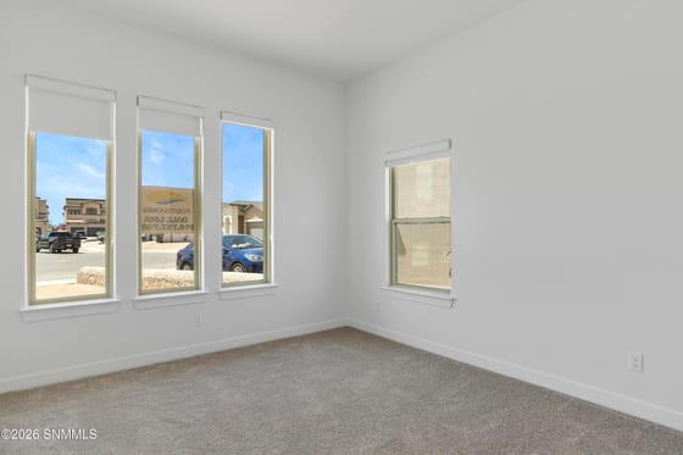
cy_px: 228
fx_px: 341
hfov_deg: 90.0
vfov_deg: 67.4
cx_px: 342
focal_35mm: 18
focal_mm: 12
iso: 250
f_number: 4
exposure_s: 1/250
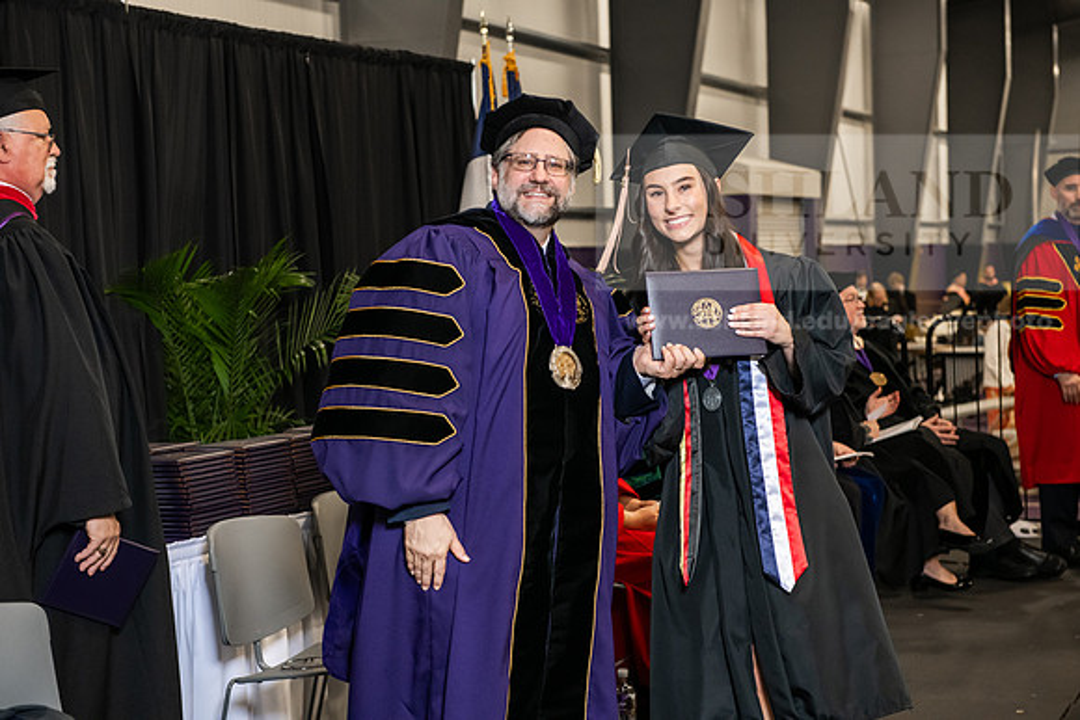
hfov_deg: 28.8
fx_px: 2100
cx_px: 540
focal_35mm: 70
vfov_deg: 19.5
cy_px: 360
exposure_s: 1/200
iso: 2500
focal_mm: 70
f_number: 5
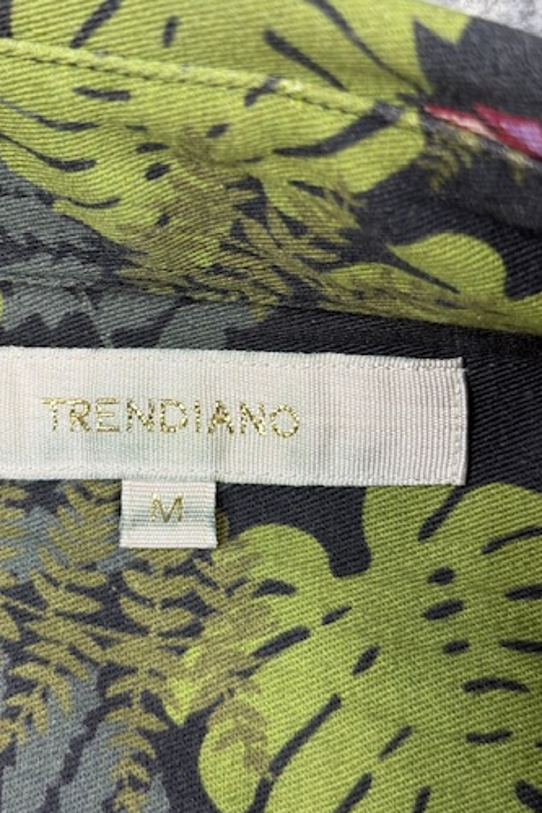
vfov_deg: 31.3
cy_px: 297
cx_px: 181
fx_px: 1444
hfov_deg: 21.2
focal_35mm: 64
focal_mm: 6.76
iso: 64
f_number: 1.78
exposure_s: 1/100
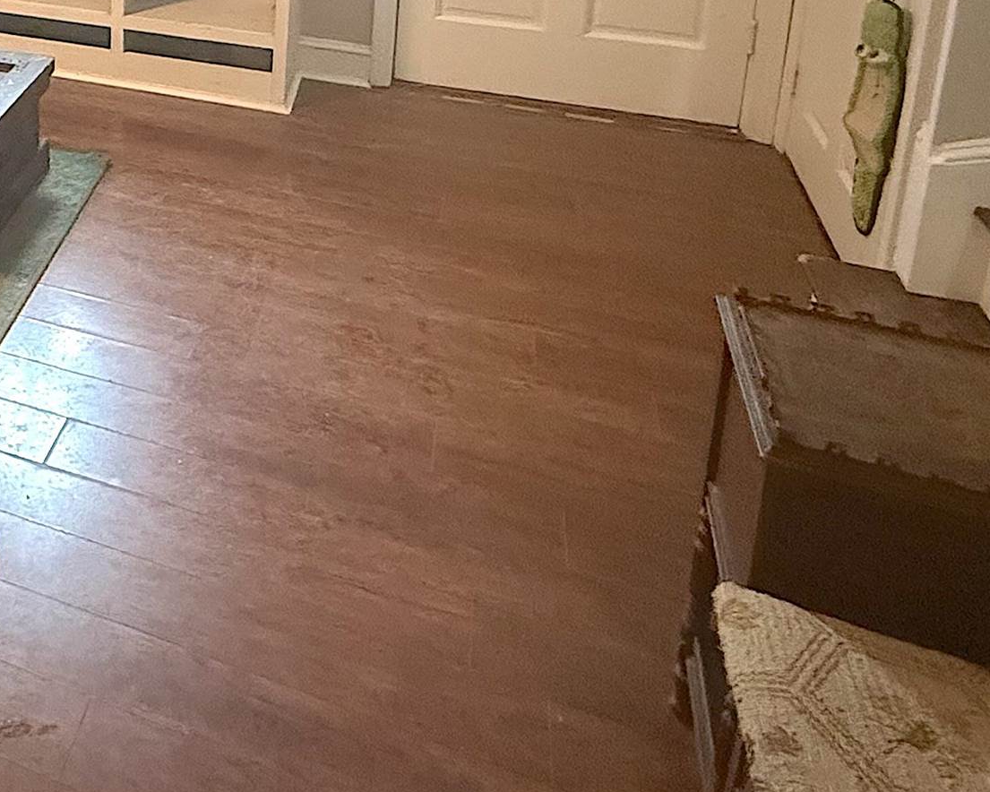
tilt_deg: -11.6
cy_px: -129
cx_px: -6
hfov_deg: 41.5
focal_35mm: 38
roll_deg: +1.3
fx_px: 1113
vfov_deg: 33.0
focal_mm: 2.22
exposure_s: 1/40
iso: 1000
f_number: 2.2
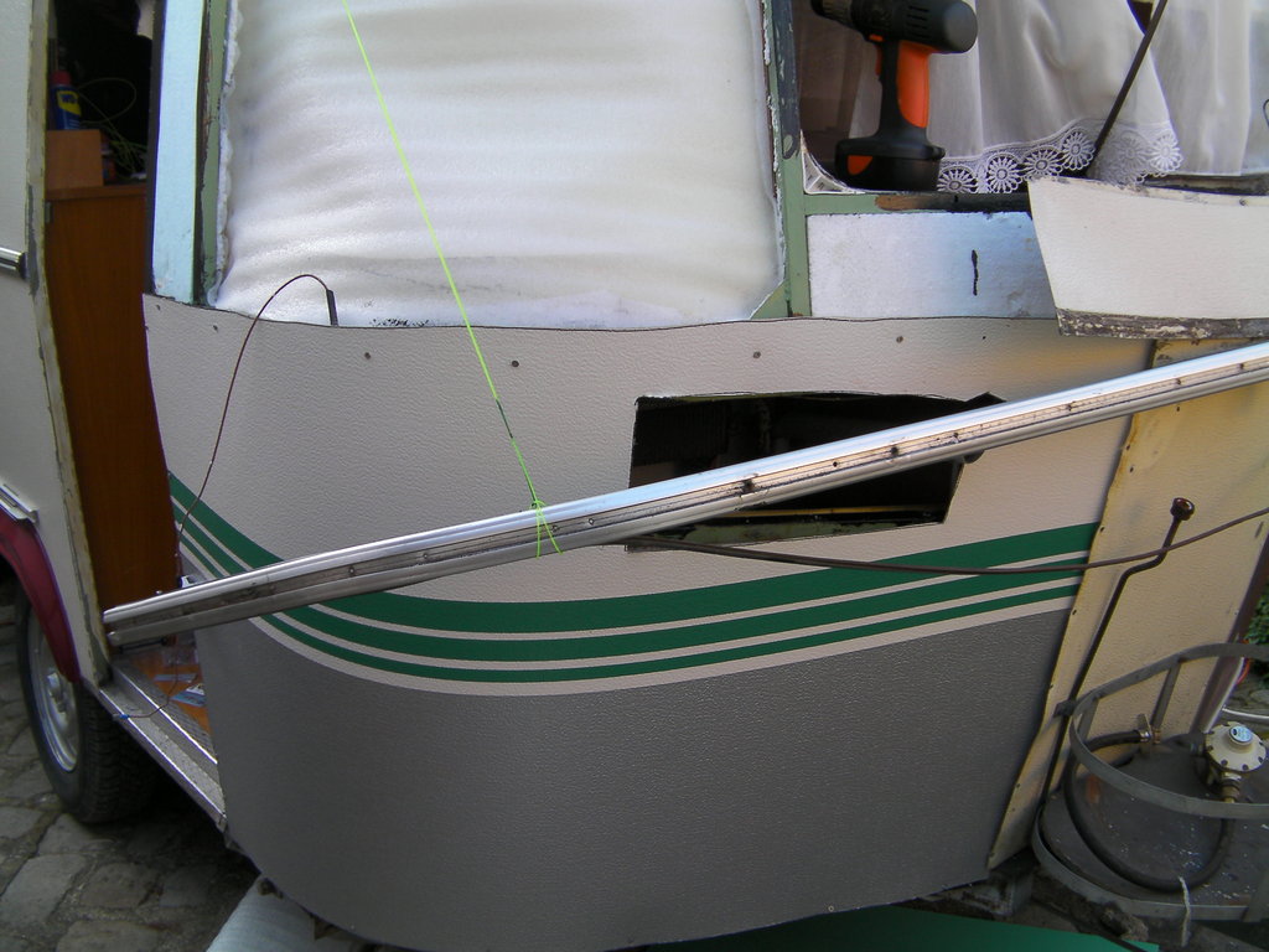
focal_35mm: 38
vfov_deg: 37.7
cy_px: 476
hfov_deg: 49.0
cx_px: 634
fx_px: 1393
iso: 50
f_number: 3.5
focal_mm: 6.8
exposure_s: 1/88.4
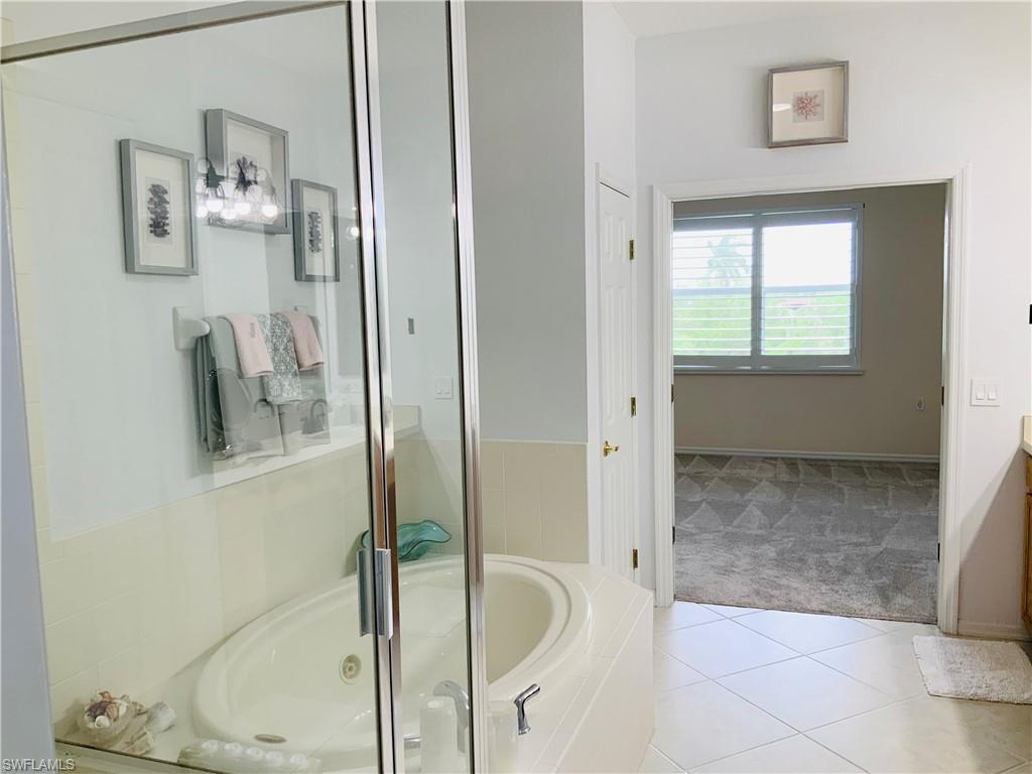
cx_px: 516
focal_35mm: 29
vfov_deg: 48.2
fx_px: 865
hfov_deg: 61.7
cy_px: 387
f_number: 1.8
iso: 40
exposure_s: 1/120
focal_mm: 3
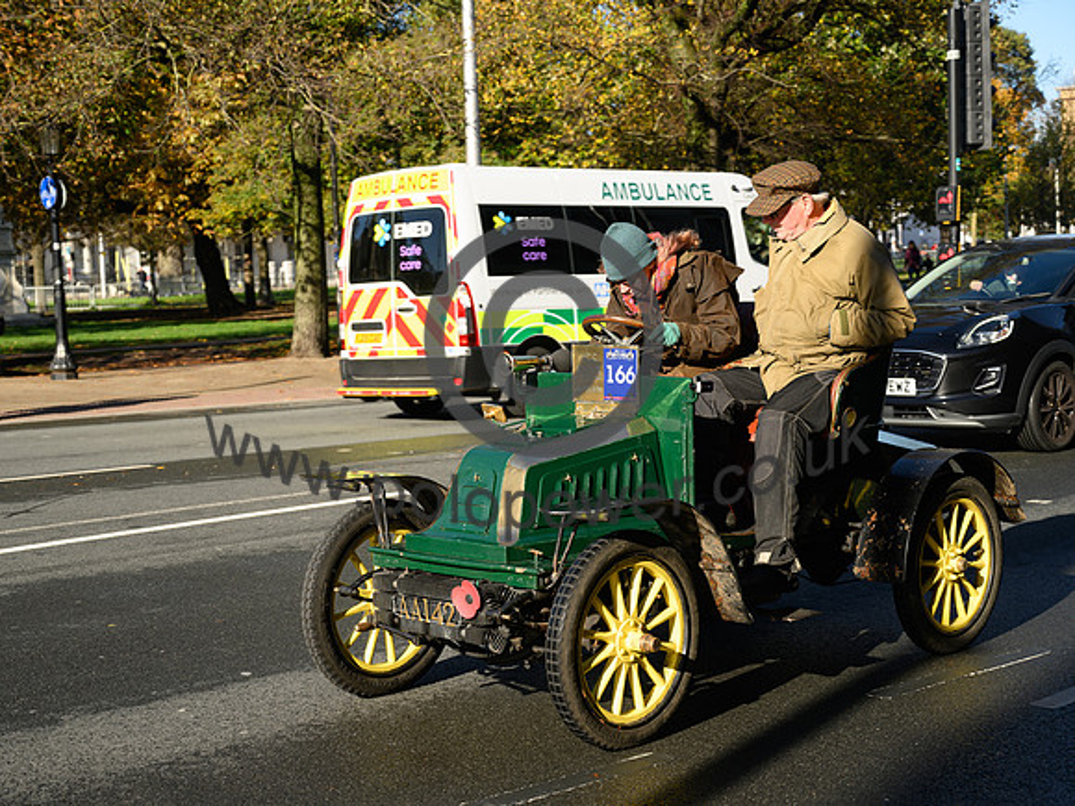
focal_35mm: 59
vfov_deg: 24.6
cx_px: 538
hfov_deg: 32.4
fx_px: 1848
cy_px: 403
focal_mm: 55
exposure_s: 1/800
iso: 125
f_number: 4
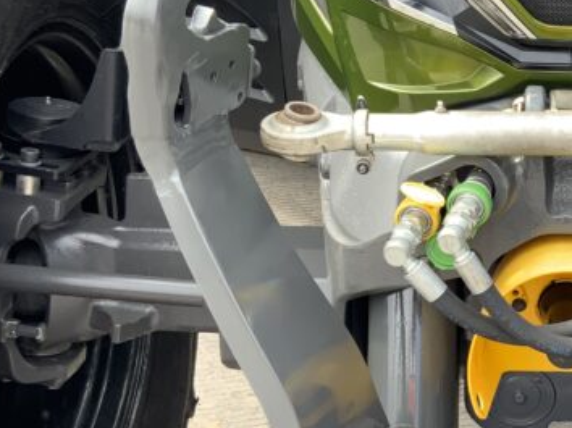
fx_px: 1387
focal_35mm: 84
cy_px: 250
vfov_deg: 17.5
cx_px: 629
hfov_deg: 22.0
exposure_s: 1/136
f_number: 1.8
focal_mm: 3
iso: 16
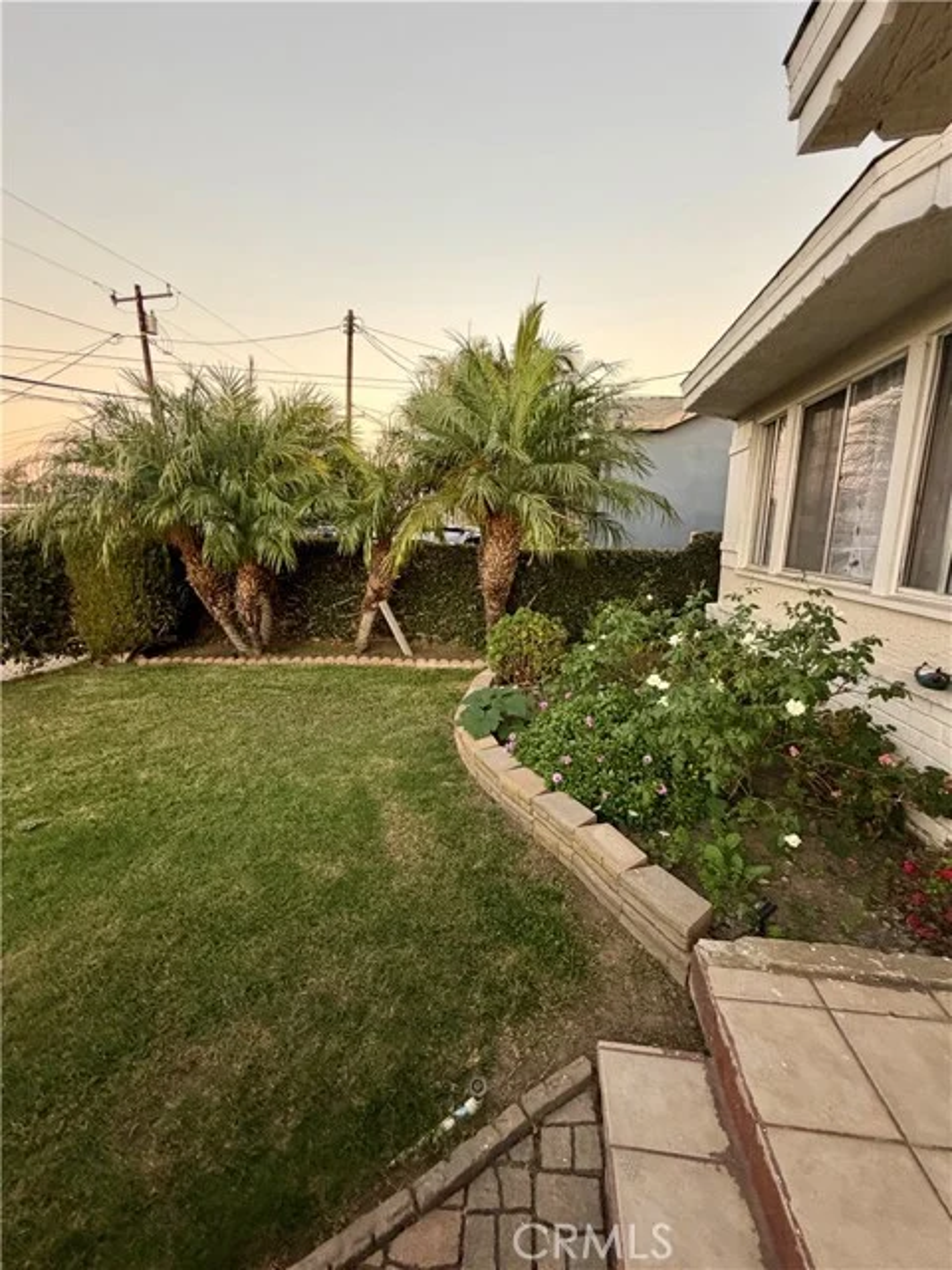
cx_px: 476
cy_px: 635
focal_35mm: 14
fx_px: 513
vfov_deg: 102.1
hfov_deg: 85.7
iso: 200
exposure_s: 1/121
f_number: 2.2
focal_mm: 2.22
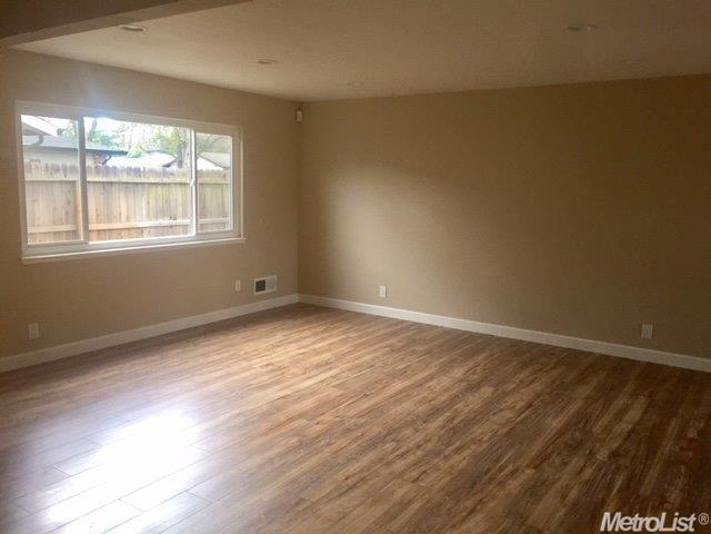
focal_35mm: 29
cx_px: 356
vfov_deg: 48.2
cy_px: 267
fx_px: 596
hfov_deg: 61.7
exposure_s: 1/30
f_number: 2.2
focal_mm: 4.15
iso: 50
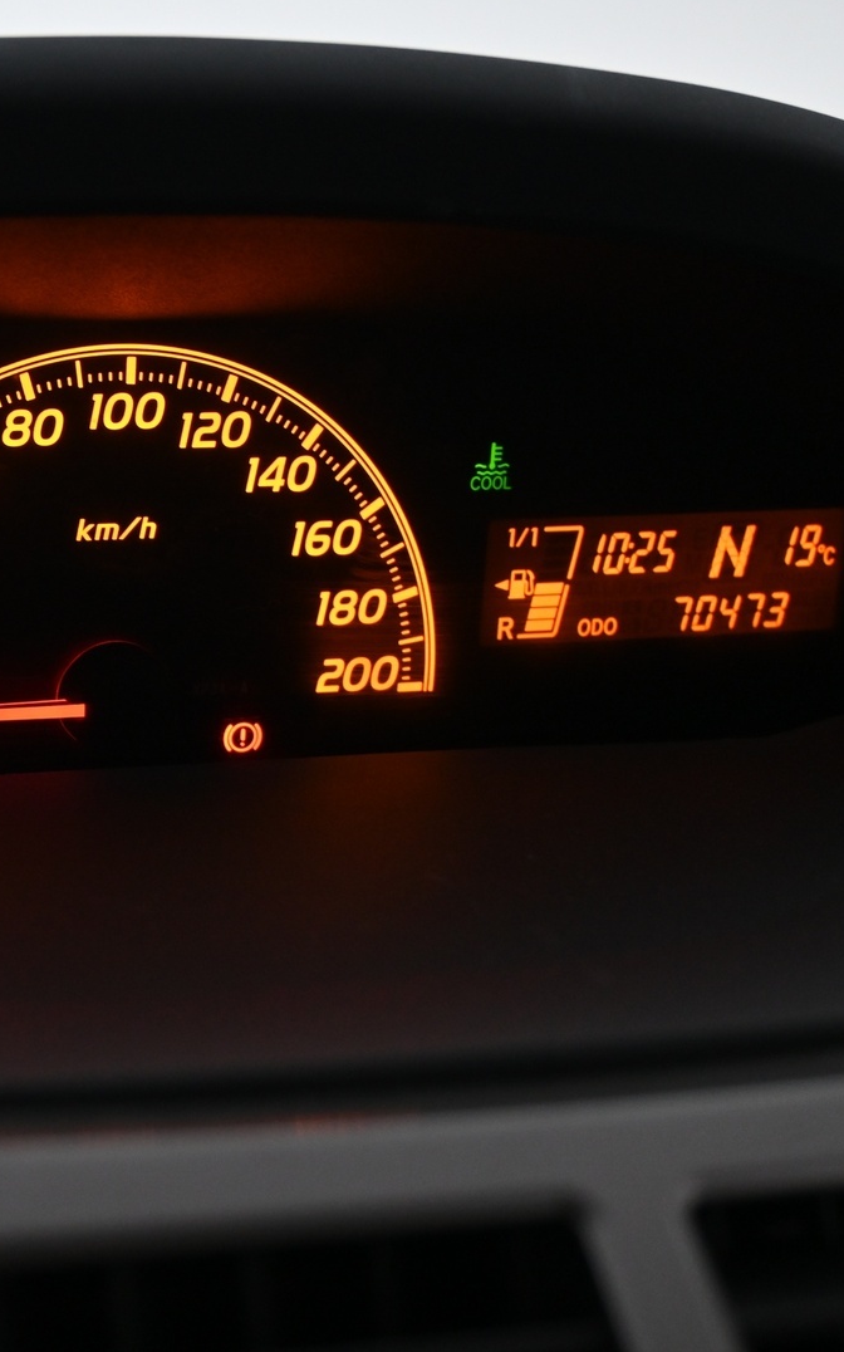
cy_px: 675
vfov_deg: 30.7
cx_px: 16
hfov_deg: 19.0
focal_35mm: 67
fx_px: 2459
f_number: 4.8
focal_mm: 29
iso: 1250
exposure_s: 1/50
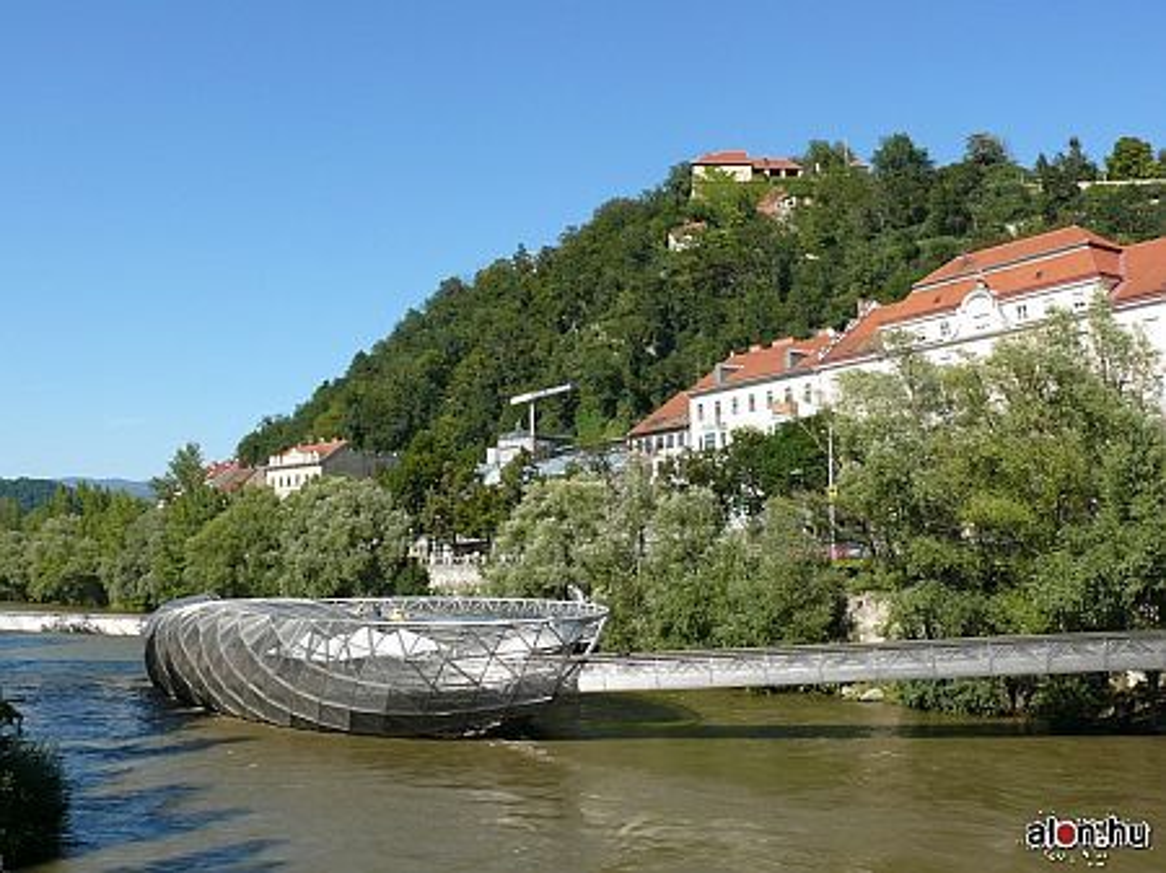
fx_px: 1178
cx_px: 583
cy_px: 436
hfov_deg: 52.7
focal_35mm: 35
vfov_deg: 40.7
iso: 100
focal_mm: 7.4
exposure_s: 1/400
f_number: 5.6
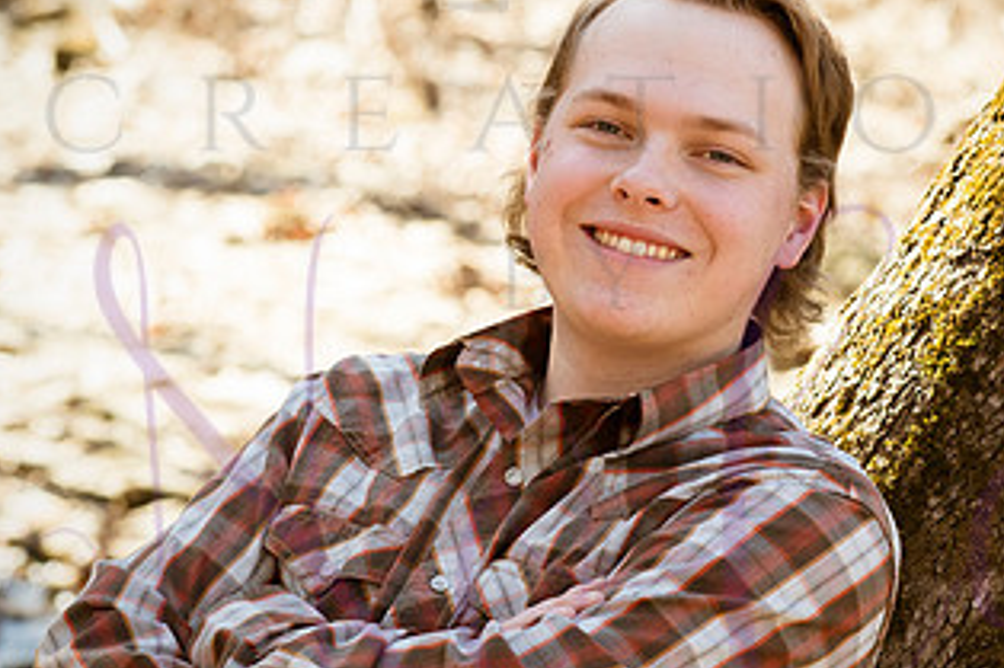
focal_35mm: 194
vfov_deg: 7.1
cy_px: 270
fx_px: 5407
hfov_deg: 10.6
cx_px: 633
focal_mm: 105
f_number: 8
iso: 800
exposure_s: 1/320
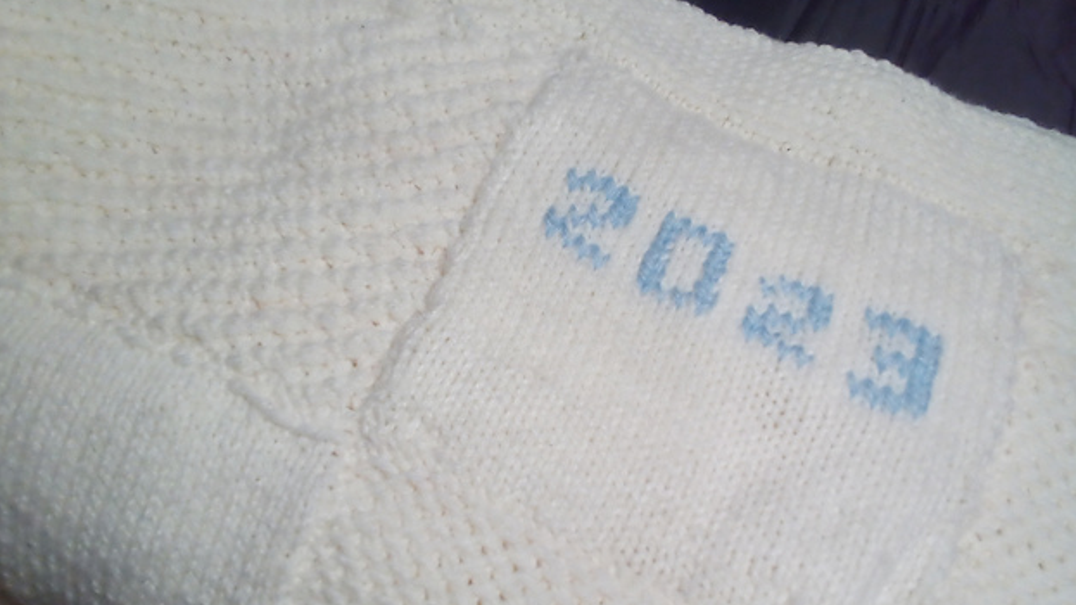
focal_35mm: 28
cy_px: 347
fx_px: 799
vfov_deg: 41.4
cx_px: 537
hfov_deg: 67.9
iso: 121
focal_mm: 2.05
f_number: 2.4
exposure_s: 1/30
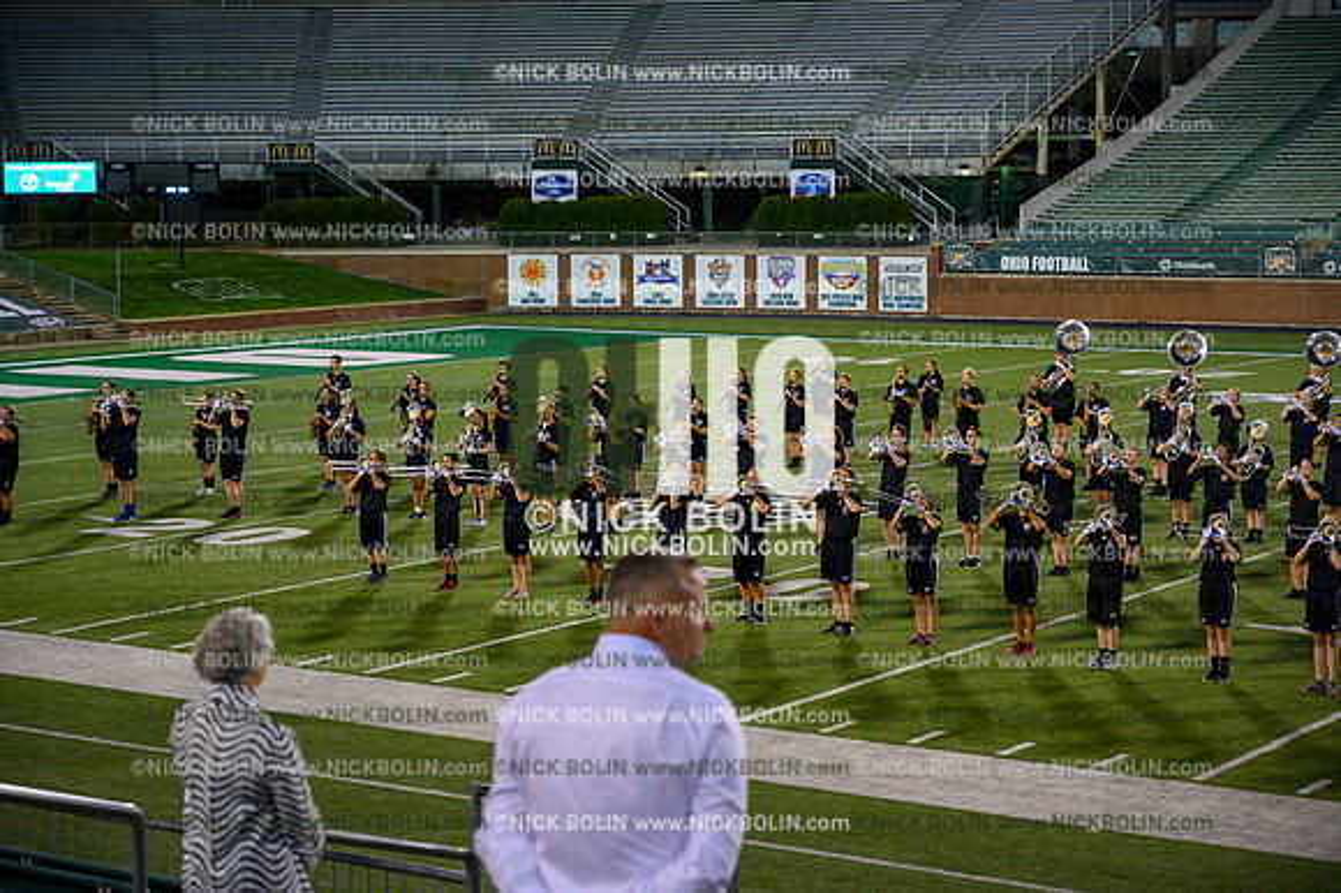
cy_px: 446
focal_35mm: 70
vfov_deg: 19.4
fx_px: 2606
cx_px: 670
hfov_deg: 28.9
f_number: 4
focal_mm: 70
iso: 4000
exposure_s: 1/1000
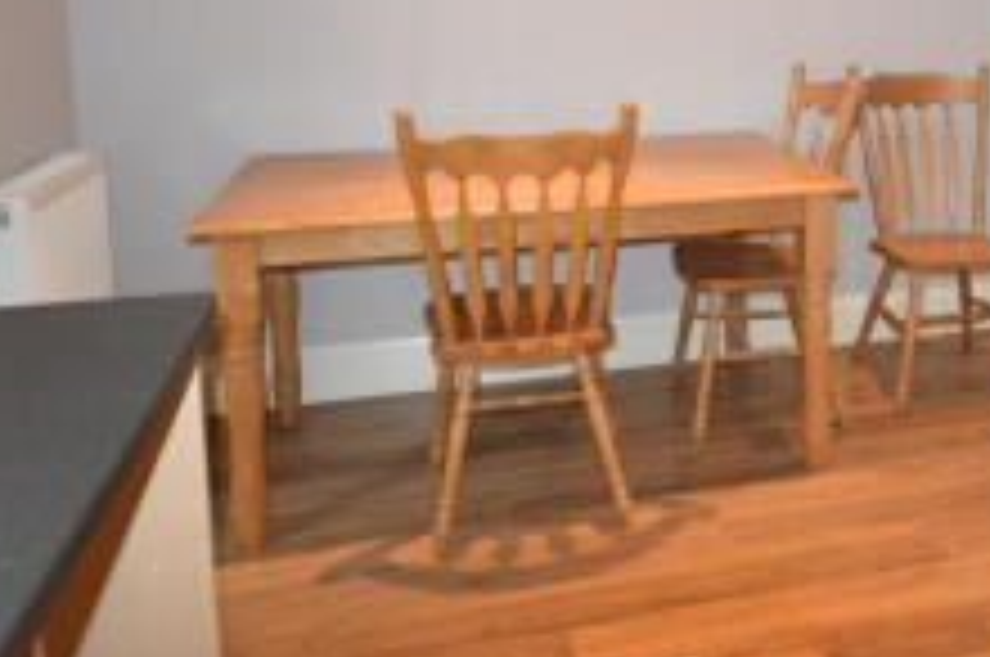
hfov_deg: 47.5
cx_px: 760
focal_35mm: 39
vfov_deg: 32.8
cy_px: 97
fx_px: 1071
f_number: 4.5
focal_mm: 12
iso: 2200
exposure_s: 1/60
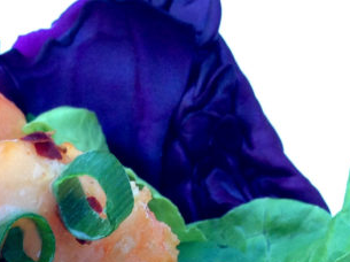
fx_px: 1313
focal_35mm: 130
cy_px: 453
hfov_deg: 15.0
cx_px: 33
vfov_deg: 10.7
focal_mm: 4.13
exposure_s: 1/24
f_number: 2.4
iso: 50
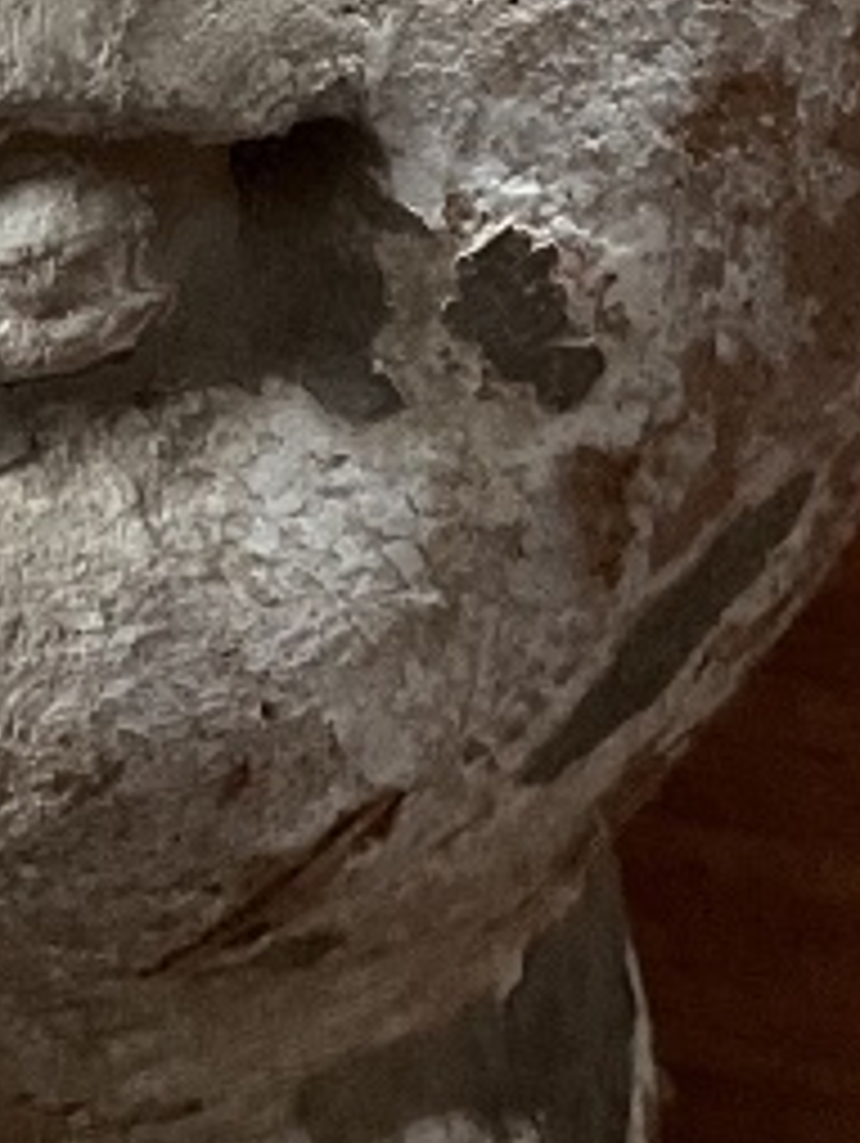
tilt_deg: -81.8
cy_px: -878
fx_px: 4531
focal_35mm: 137
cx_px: -50
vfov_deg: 13.1
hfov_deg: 10.7
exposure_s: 1/40
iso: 200
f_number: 1.8
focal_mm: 3
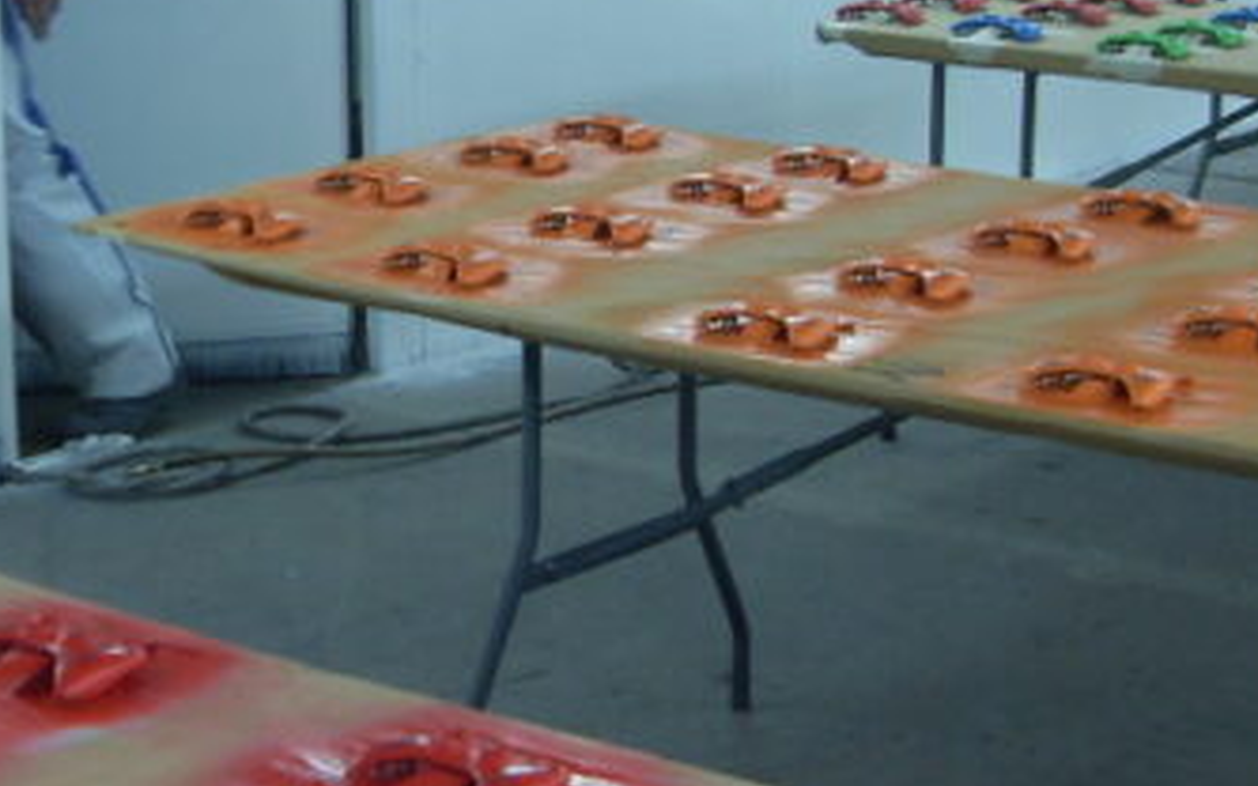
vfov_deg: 14.6
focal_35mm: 89
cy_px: 261
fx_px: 3051
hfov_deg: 23.3
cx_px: 703
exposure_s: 1/90
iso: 100
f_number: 2.8
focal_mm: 6.3
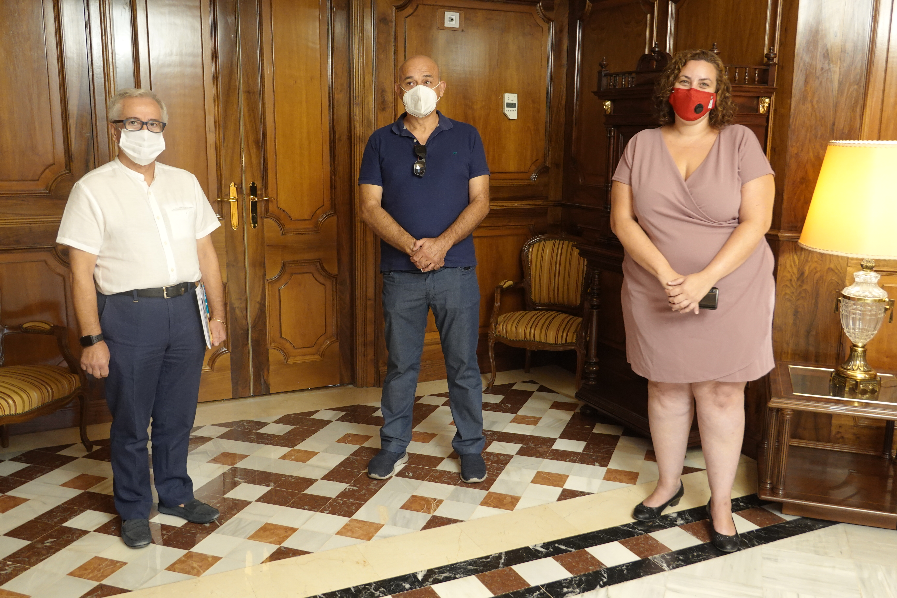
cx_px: 448
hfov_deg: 55.8
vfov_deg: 38.9
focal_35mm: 34
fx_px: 847
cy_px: 299
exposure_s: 1/20
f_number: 3.5
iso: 800
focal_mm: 12.76
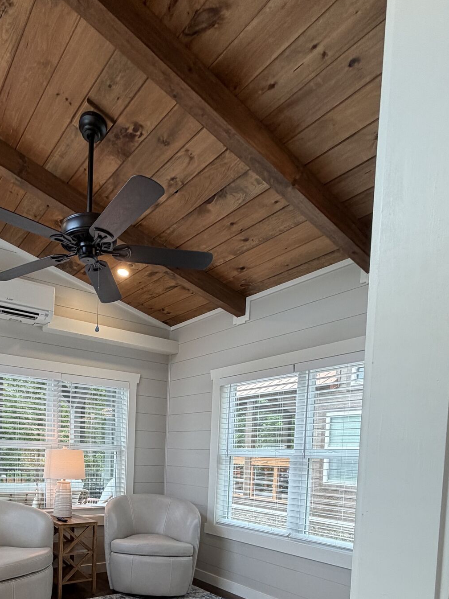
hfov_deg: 53.5
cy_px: 478
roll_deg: -1.5
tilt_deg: -2.9
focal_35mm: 24
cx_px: 98
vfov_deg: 65.2
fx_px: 415
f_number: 2.2
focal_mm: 2.22
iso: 125
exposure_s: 1/120
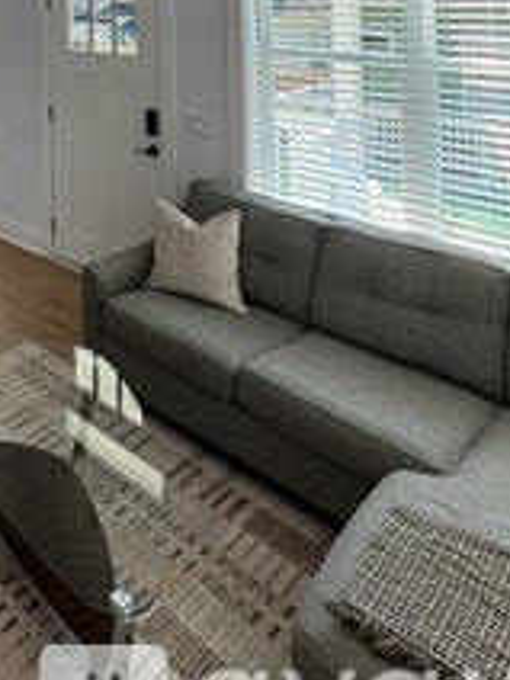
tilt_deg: +1.4
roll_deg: +1.2
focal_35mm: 33
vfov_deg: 45.0
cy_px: -29
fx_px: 648
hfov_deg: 36.7
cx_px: -43
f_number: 2.2
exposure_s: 1/128
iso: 40
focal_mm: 2.22
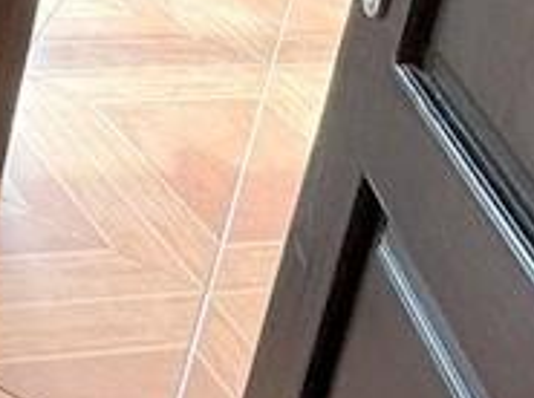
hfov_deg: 17.4
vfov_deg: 13.5
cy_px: -438
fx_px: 1401
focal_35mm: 91
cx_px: -436
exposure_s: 1/100
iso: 40
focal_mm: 2.22
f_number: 2.2
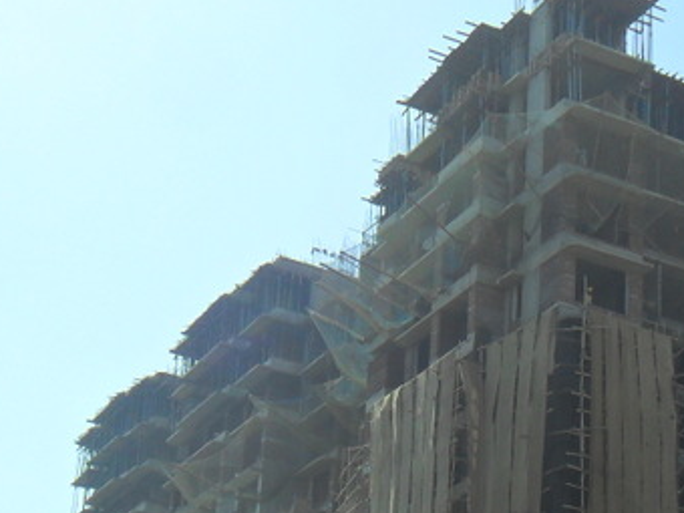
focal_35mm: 87
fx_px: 1719
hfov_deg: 22.5
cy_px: 533
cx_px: 324
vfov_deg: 16.6
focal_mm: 6.6
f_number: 4
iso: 100
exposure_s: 1/1000
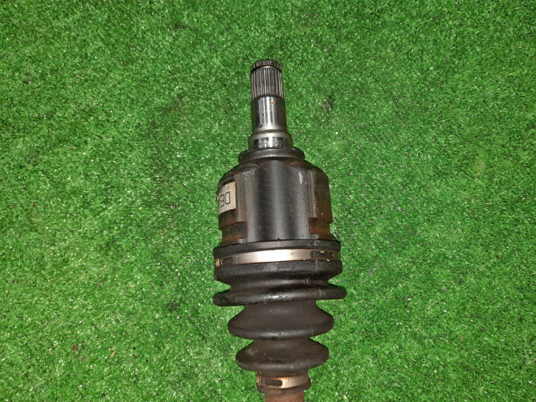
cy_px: 197
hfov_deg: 67.3
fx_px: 402
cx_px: 277
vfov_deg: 53.0
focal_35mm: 26
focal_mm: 4.6
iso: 374
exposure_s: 1/33
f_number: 2
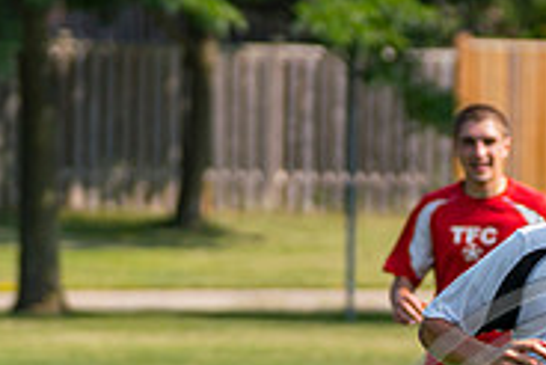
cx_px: 641
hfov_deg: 3.4
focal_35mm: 605
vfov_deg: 2.3
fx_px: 9183
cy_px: 565
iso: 400
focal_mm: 128
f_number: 3.2
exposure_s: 1/4000
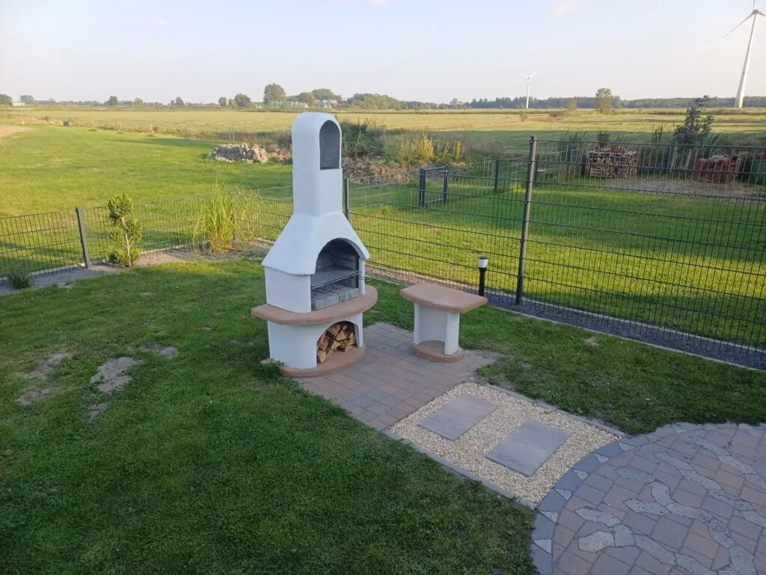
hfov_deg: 69.4
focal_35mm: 25
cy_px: 288
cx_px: 383
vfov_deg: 54.9
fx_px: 553
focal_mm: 4.65
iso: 50
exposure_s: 1/407
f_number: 1.8
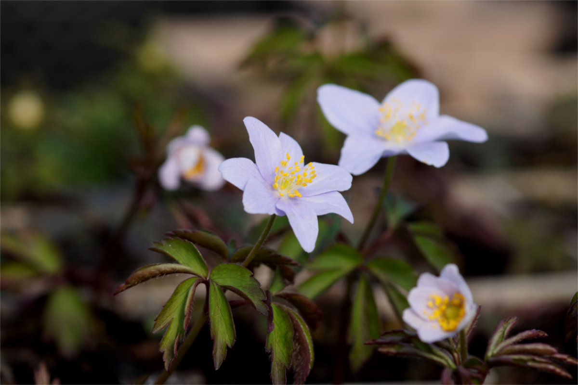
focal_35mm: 150
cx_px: 289
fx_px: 2408
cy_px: 192
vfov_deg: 9.1
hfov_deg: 13.7
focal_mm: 100
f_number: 4.5
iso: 100
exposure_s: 1/320
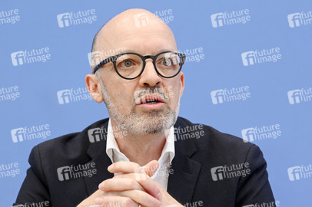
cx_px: 164
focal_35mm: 139
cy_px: 114
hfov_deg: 14.8
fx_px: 1204
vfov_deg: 9.9
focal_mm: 125
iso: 3200
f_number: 5
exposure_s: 1/640
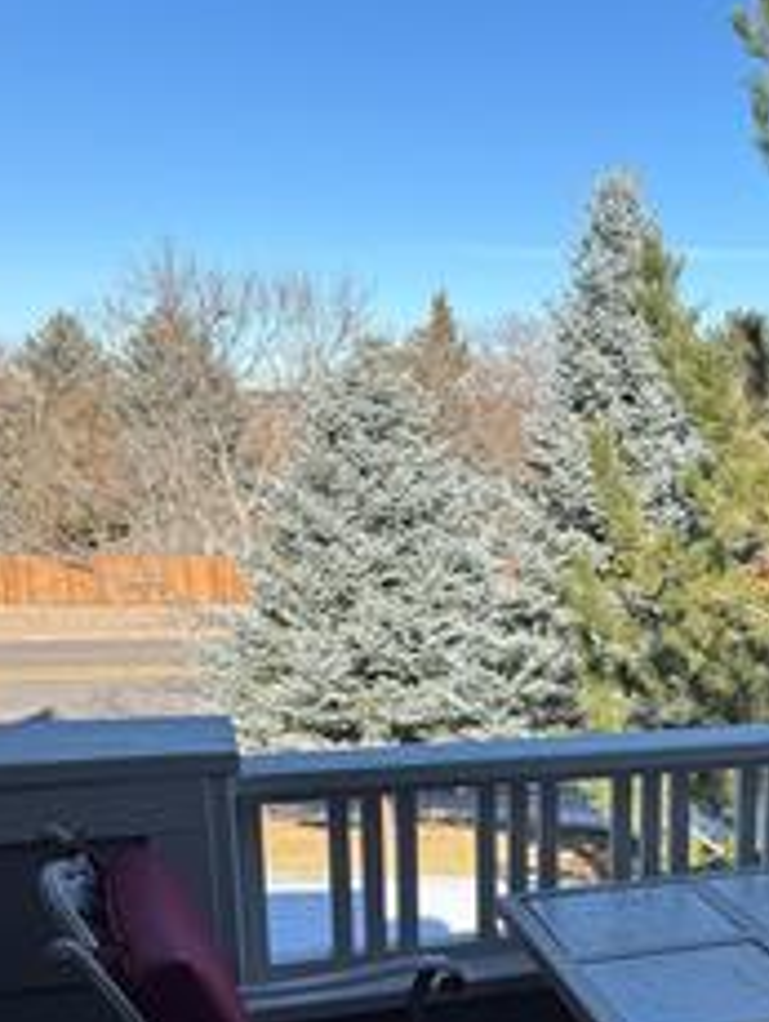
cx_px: 751
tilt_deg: -13.4
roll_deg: -1.6
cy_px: 769
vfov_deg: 37.2
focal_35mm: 50
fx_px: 1478
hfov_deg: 27.6
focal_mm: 6.76
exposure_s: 1/2041
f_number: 1.78
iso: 80
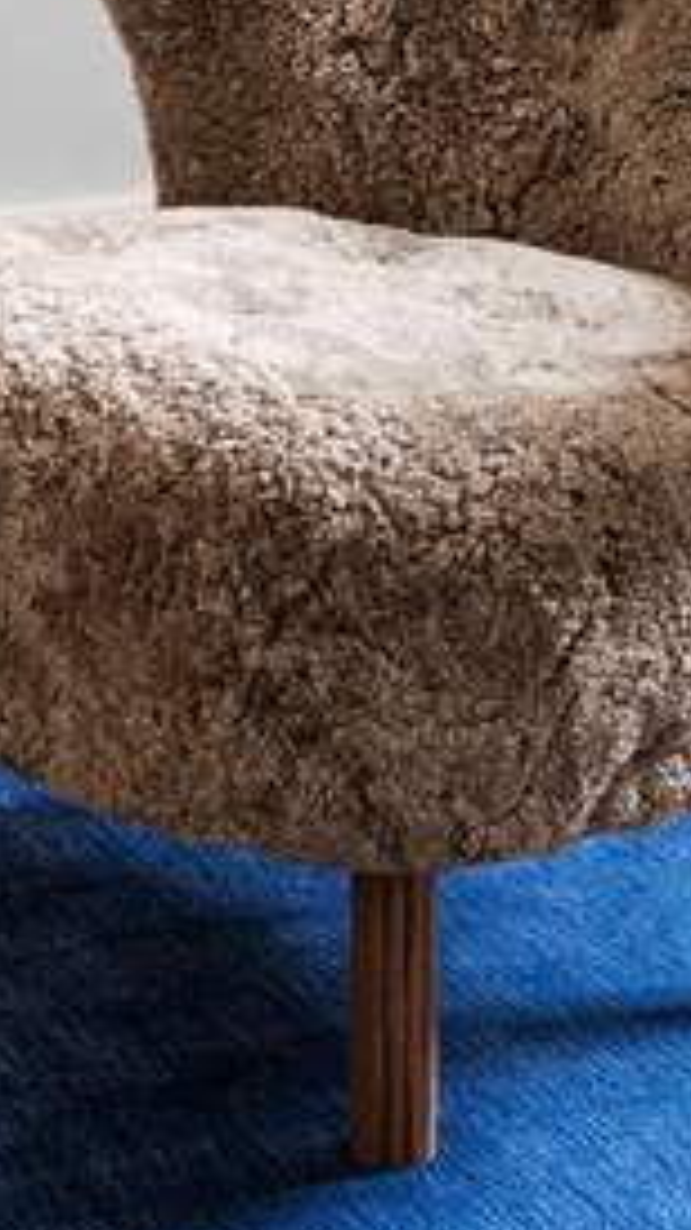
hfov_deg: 5.3
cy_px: -893
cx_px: 103
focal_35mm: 227
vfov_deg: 9.1
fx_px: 7399
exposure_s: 1/1.67
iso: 640
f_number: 4
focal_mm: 43
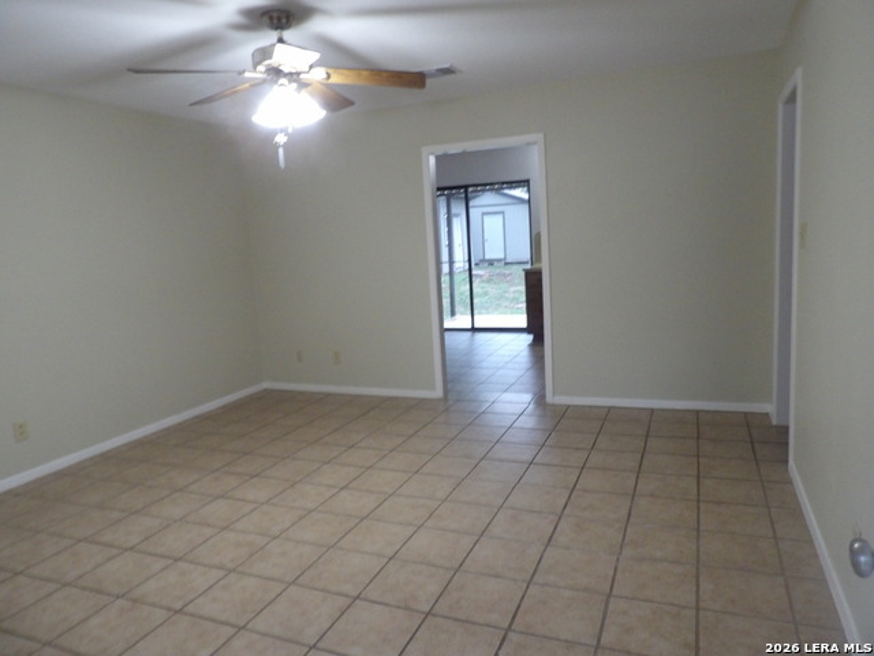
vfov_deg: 56.8
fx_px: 606
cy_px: 328
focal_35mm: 24
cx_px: 437
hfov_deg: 71.6
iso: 478
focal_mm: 4.3
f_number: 3.2
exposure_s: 1/17
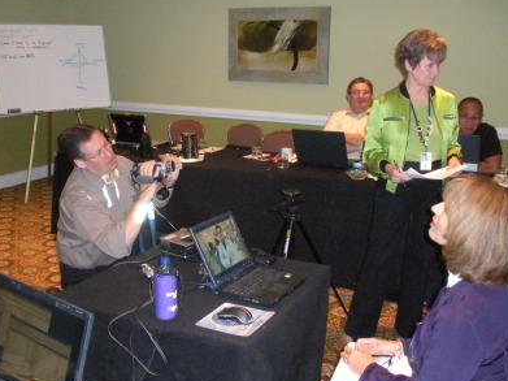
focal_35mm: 42
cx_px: 248
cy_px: 185
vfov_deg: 34.3
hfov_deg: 44.8
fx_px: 616
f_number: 3.5
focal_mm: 6.3
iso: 800
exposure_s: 1/60
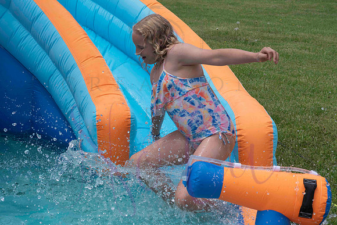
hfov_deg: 23.0
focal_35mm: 89
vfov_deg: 15.4
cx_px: 168
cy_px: 112
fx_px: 829
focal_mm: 85
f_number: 13
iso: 800
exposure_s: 1/1000
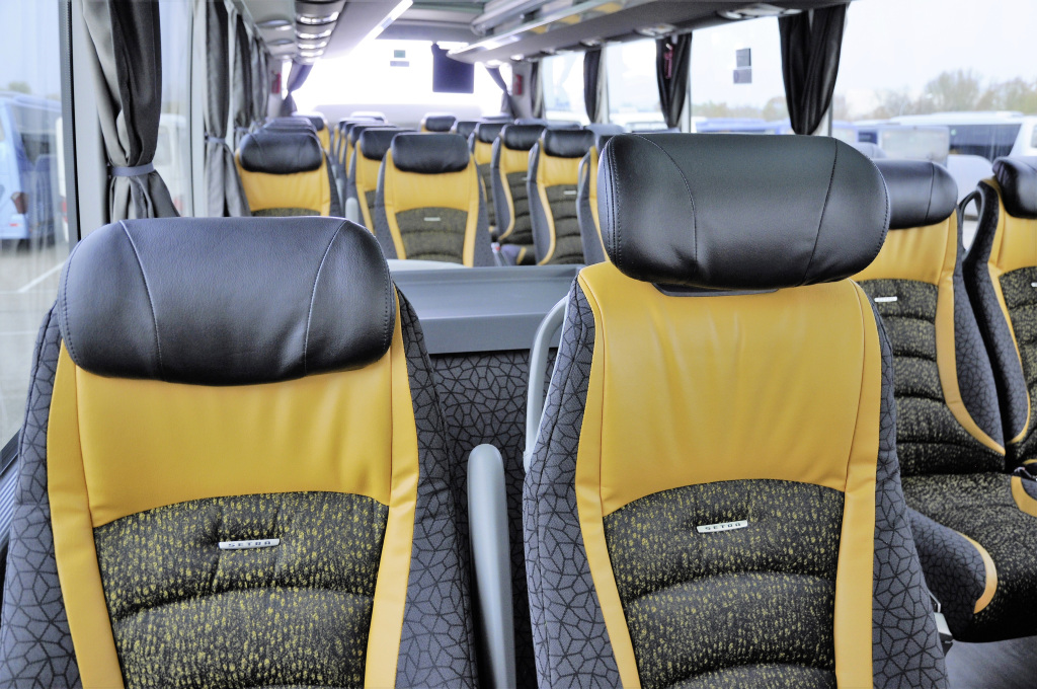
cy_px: 344
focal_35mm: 30
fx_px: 863
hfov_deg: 62.0
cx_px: 518
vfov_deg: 43.5
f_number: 3.8
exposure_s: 1/30
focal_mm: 20
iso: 500
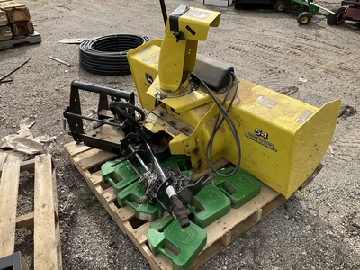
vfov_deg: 48.2
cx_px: 180
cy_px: 135
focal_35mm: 29
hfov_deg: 61.7
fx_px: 302
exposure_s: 1/1377
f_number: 1.8
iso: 25
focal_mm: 3
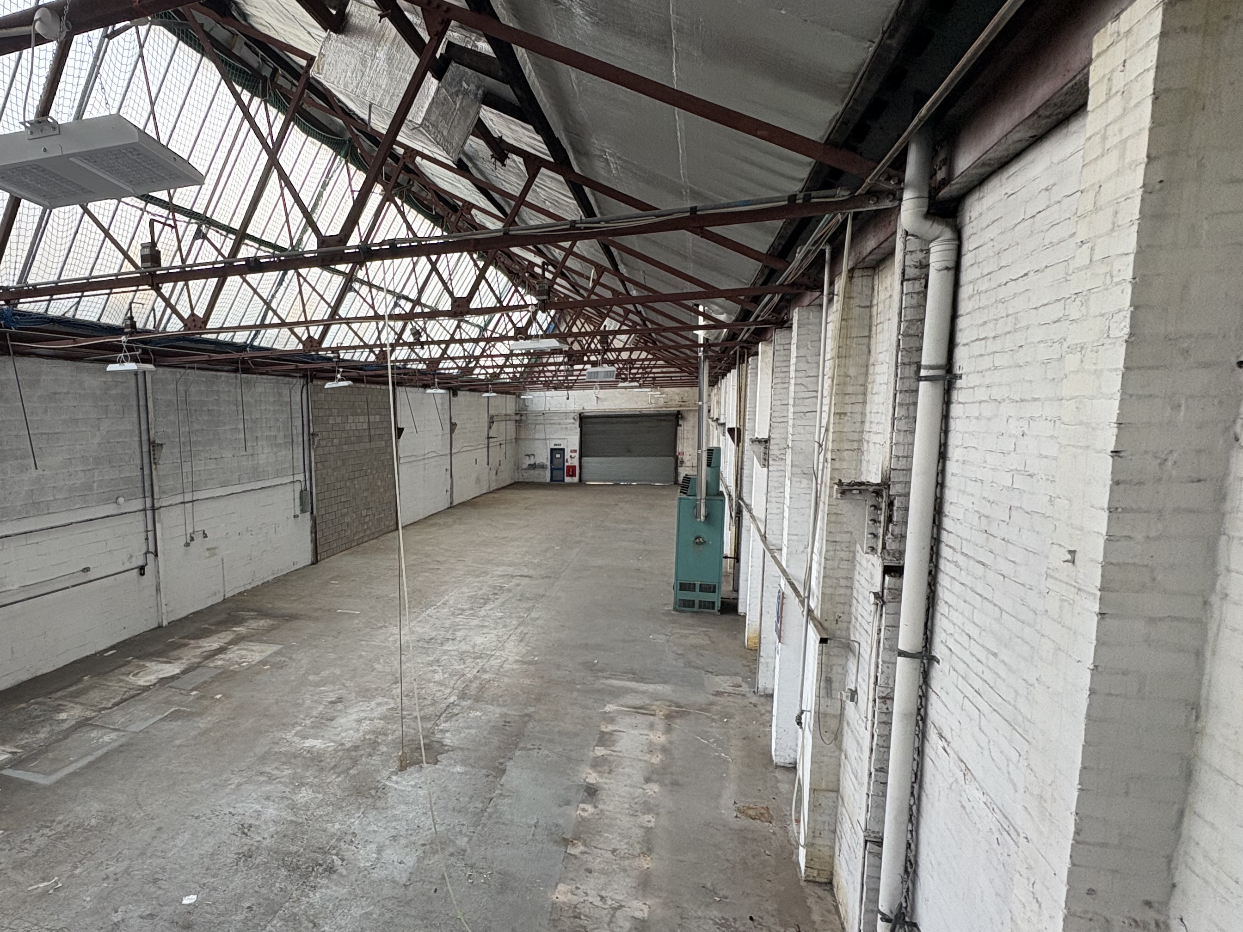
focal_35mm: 21
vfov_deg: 63.3
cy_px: 520
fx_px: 754
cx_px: 376
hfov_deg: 75.5
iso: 100
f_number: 2.2
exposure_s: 1/139
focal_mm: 2.22
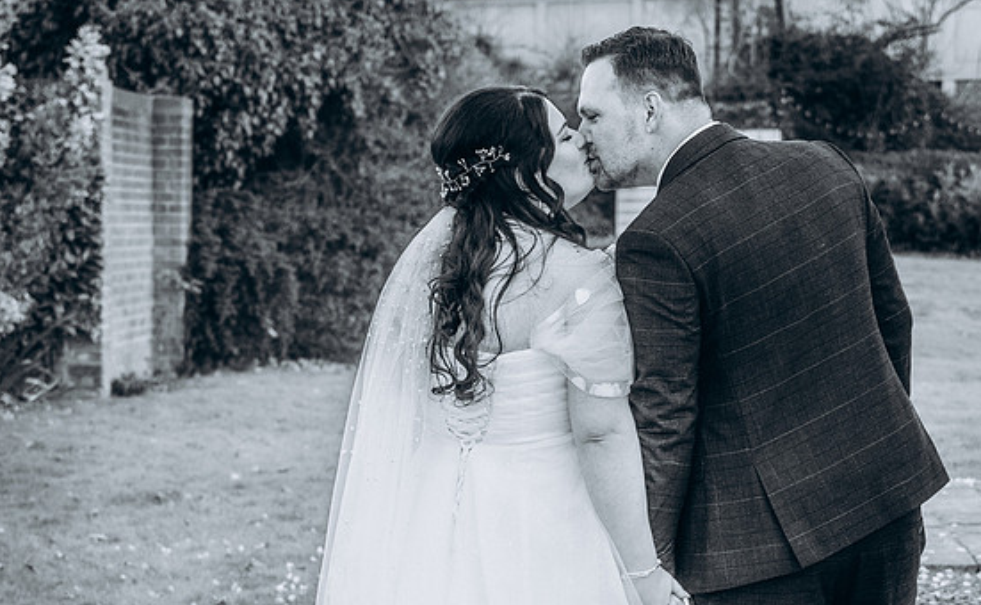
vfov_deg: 11.1
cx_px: 450
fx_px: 3037
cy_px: 791
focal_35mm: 114
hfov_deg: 18.3
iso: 125
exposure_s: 1/200
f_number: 2.8
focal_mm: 37
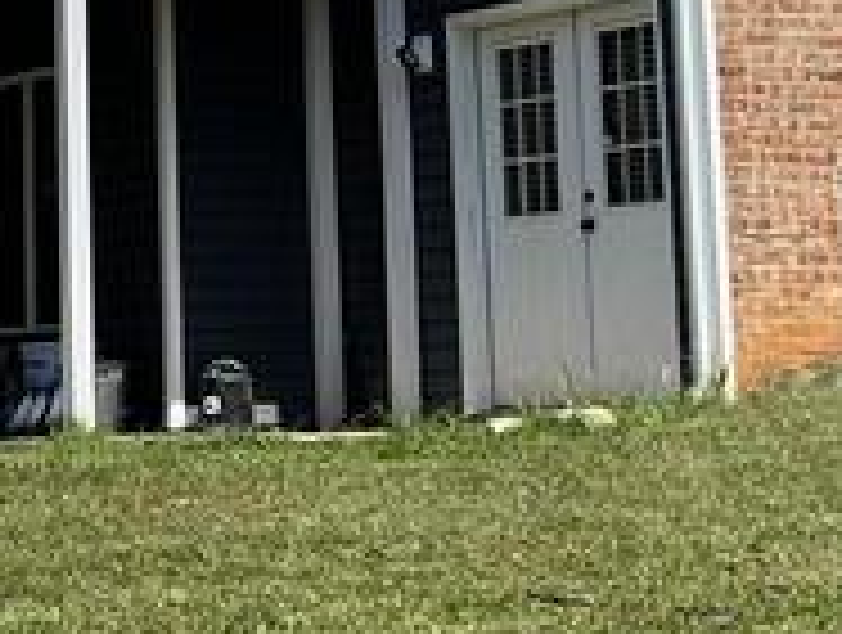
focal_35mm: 142
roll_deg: +1.6
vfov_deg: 10.2
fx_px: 3461
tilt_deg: +10.6
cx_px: 90
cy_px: -256
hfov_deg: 13.7
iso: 32
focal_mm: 4.2
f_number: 1.6
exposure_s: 1/2681
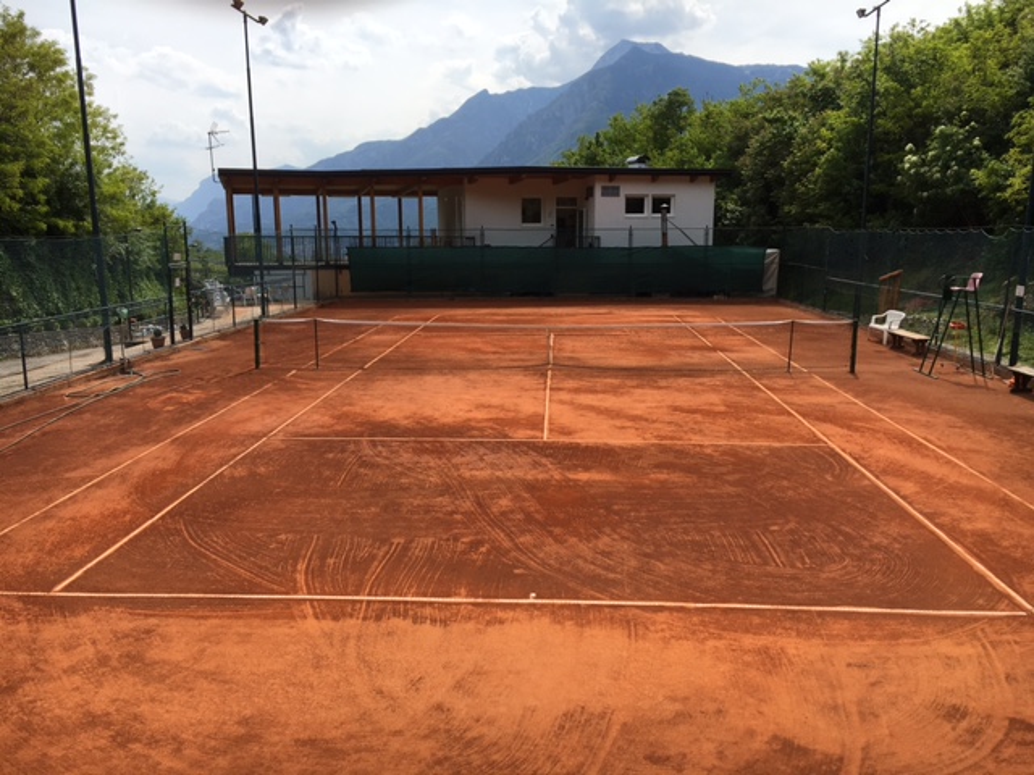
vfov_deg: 48.2
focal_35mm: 29
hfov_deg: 61.7
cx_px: 517
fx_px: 866
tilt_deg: -10.3
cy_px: 388
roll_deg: -0.3
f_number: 2.2
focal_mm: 4.15
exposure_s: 1/1832
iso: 25
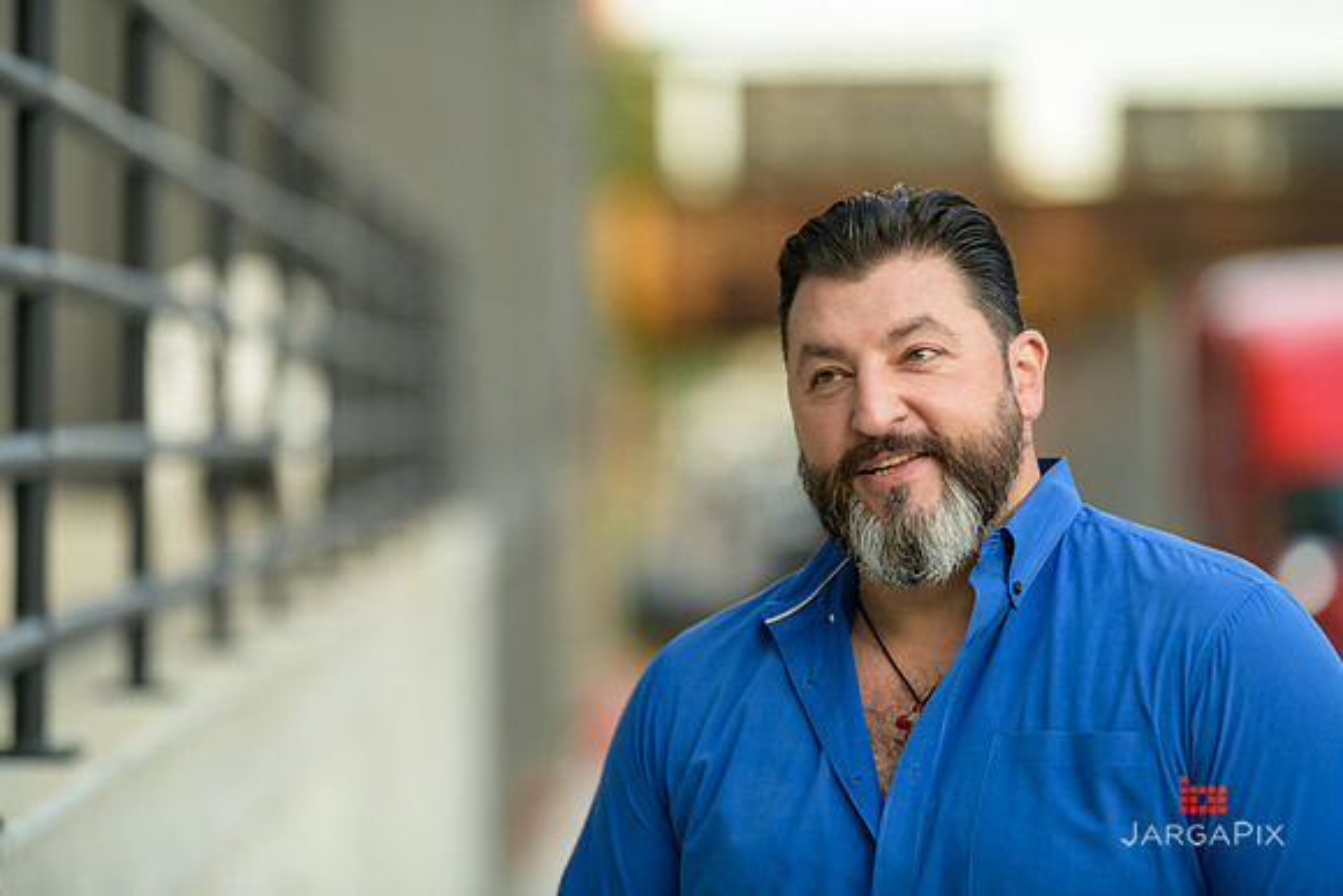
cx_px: 672
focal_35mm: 135
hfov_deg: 15.2
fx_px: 5037
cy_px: 448
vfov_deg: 10.2
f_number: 2
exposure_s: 1/250
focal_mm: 135
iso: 200
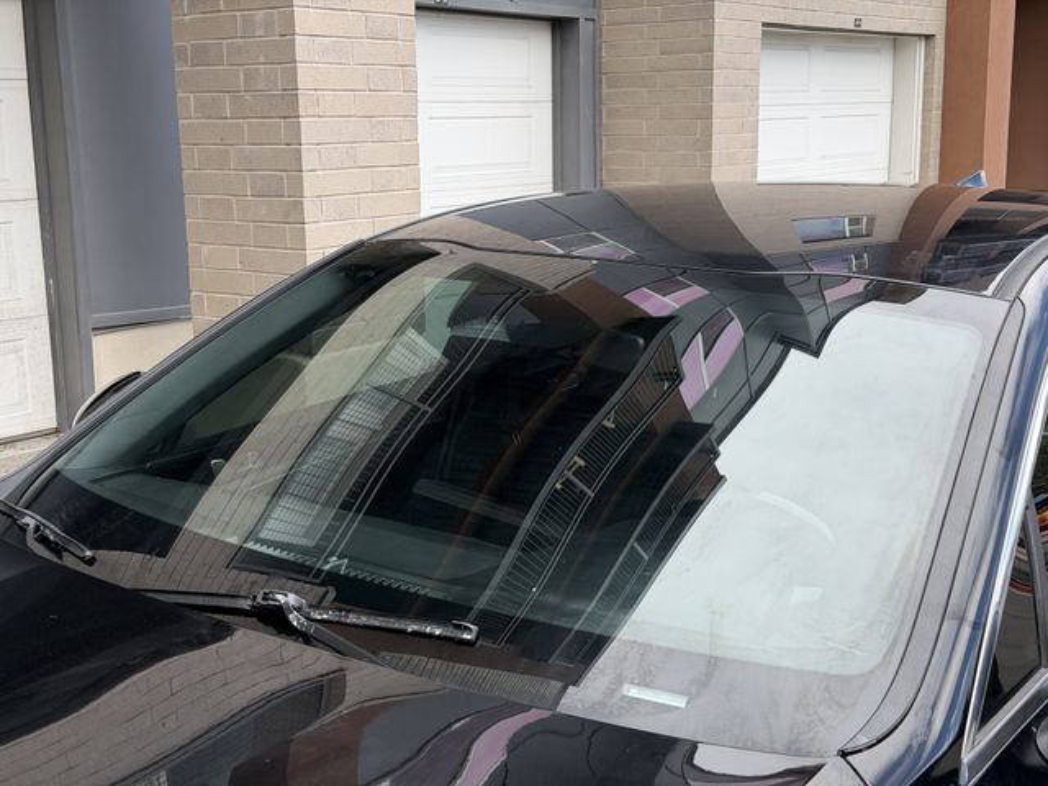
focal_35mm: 48
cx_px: 524
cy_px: 393
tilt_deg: -10.1
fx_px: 1453
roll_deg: +0.7
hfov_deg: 39.7
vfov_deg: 30.3
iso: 64
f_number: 1.78
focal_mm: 6.76
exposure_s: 1/596
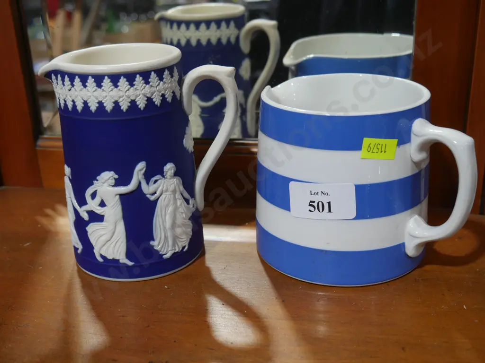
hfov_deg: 42.9
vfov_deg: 32.9
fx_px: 616
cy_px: 182
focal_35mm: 44
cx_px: 242
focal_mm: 22
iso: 400
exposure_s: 1/60
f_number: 4.7
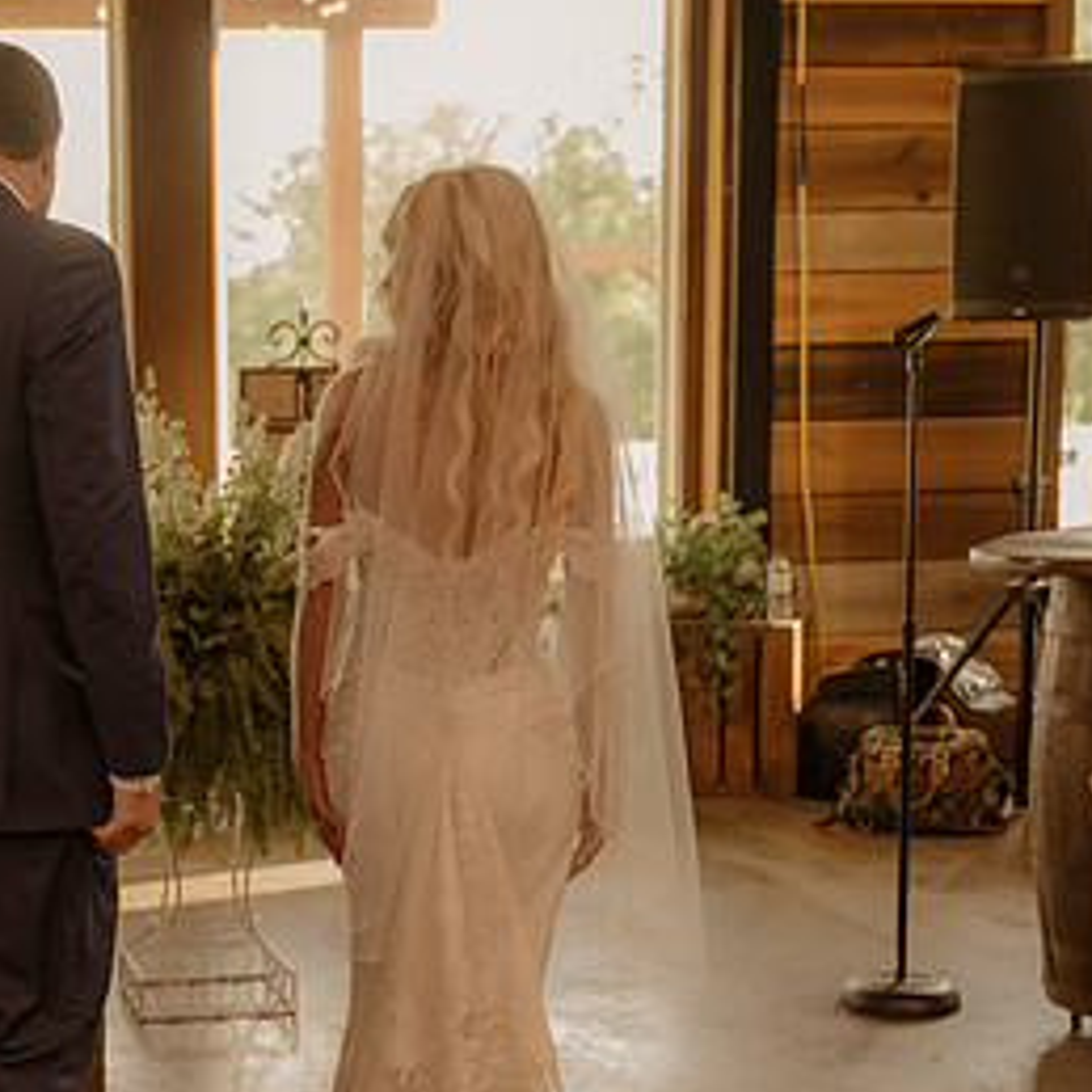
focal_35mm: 76
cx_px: 101
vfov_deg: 22.6
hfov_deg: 22.2
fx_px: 2712
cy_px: 799
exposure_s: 1/250
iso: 1000
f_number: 2.8
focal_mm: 40
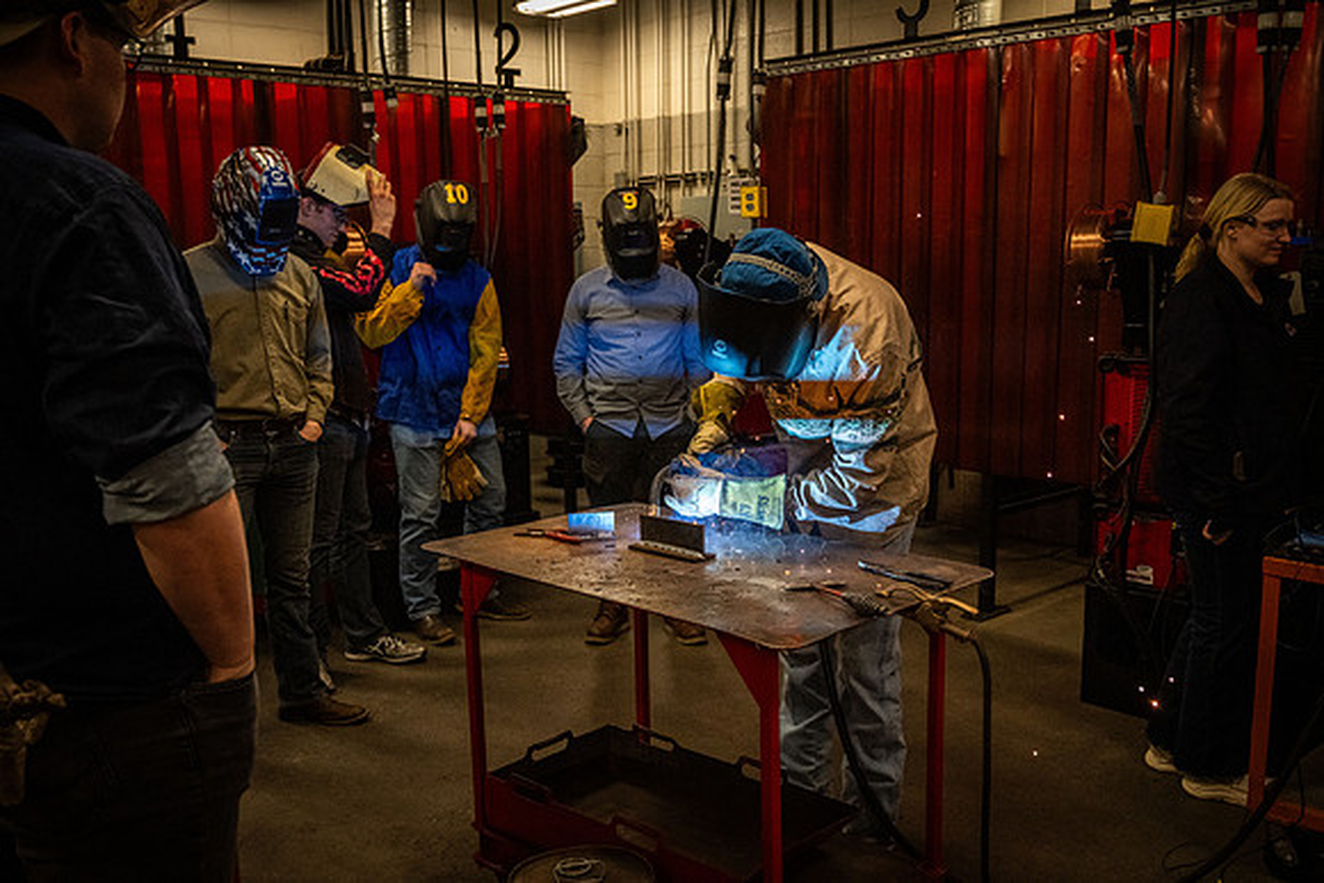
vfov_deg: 37.9
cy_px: 474
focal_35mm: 35
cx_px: 682
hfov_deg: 54.5
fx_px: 1285
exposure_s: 1/1250
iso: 3200
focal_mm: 32.5
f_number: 4
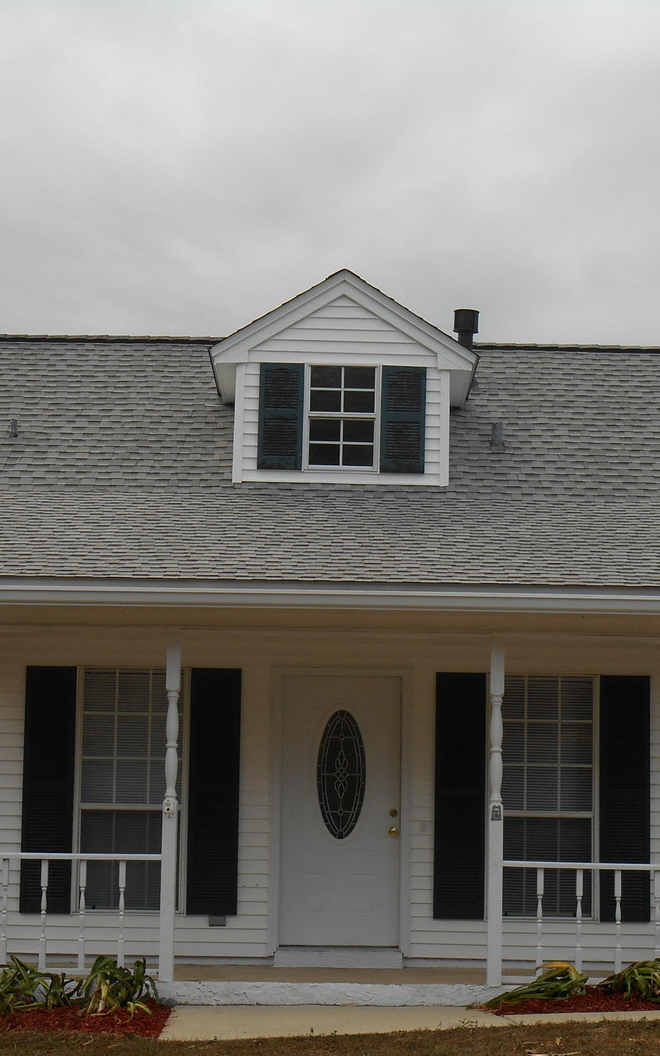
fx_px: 2217
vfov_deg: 26.8
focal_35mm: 77
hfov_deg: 16.9
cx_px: 336
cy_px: 621
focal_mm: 8.3
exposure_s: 1/400
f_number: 4
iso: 80
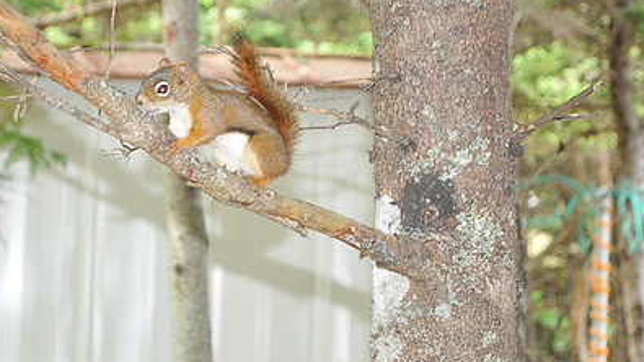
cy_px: 111
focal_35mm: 127
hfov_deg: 16.9
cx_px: 192
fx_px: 2164
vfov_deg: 9.5
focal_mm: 55
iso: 560
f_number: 5.6
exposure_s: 1/60
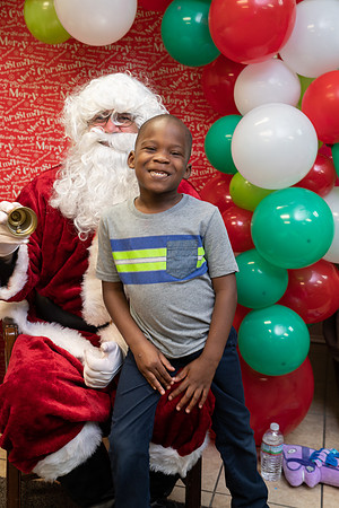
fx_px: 678
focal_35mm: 48
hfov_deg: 28.1
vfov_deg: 41.1
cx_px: 170
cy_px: 254
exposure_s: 1/30
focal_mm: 48
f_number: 4.5
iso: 640
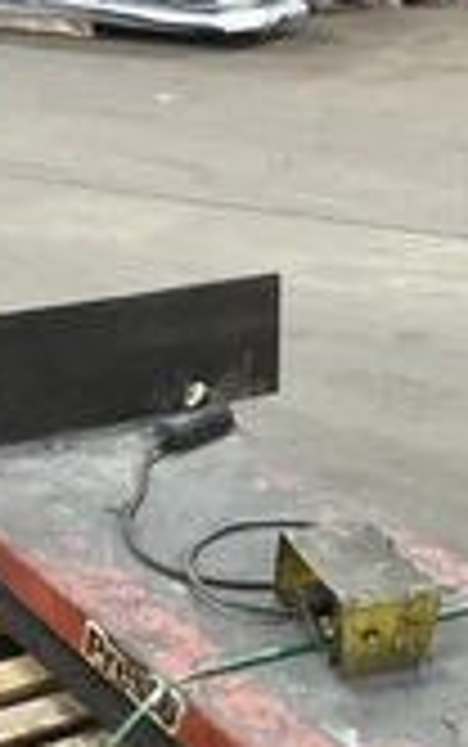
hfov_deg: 17.6
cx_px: 333
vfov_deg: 27.2
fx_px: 1508
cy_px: 612
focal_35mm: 74
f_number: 1.8
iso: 250
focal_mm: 3
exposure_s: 1/40
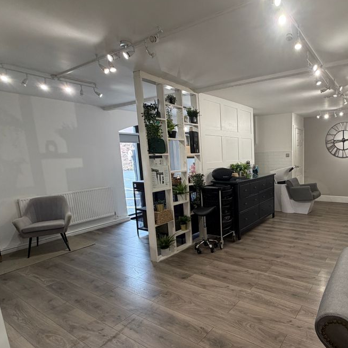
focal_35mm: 21
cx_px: 255
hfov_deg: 68.2
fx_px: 239
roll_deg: +1.6
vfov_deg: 72.0
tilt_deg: -8.7
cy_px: 190
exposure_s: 1/100
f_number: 2.2
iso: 200
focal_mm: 2.22
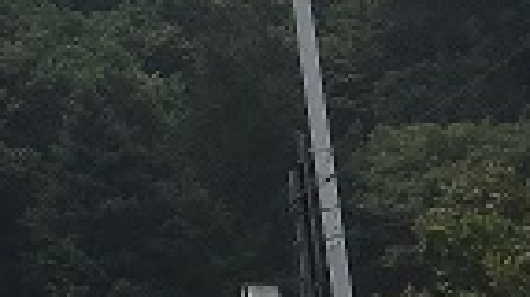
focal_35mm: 154
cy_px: -412
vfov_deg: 7.4
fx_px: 2161
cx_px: -400
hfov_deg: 12.8
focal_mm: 3.99
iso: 25
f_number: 1.8
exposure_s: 1/9615
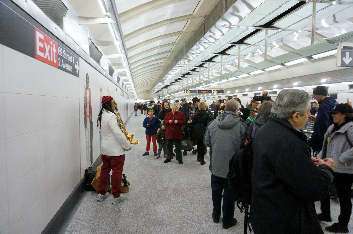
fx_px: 235
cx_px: 176
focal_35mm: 24
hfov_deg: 73.8
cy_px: 117
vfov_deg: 53.0
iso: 2500
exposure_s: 1/160
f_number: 4
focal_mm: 16
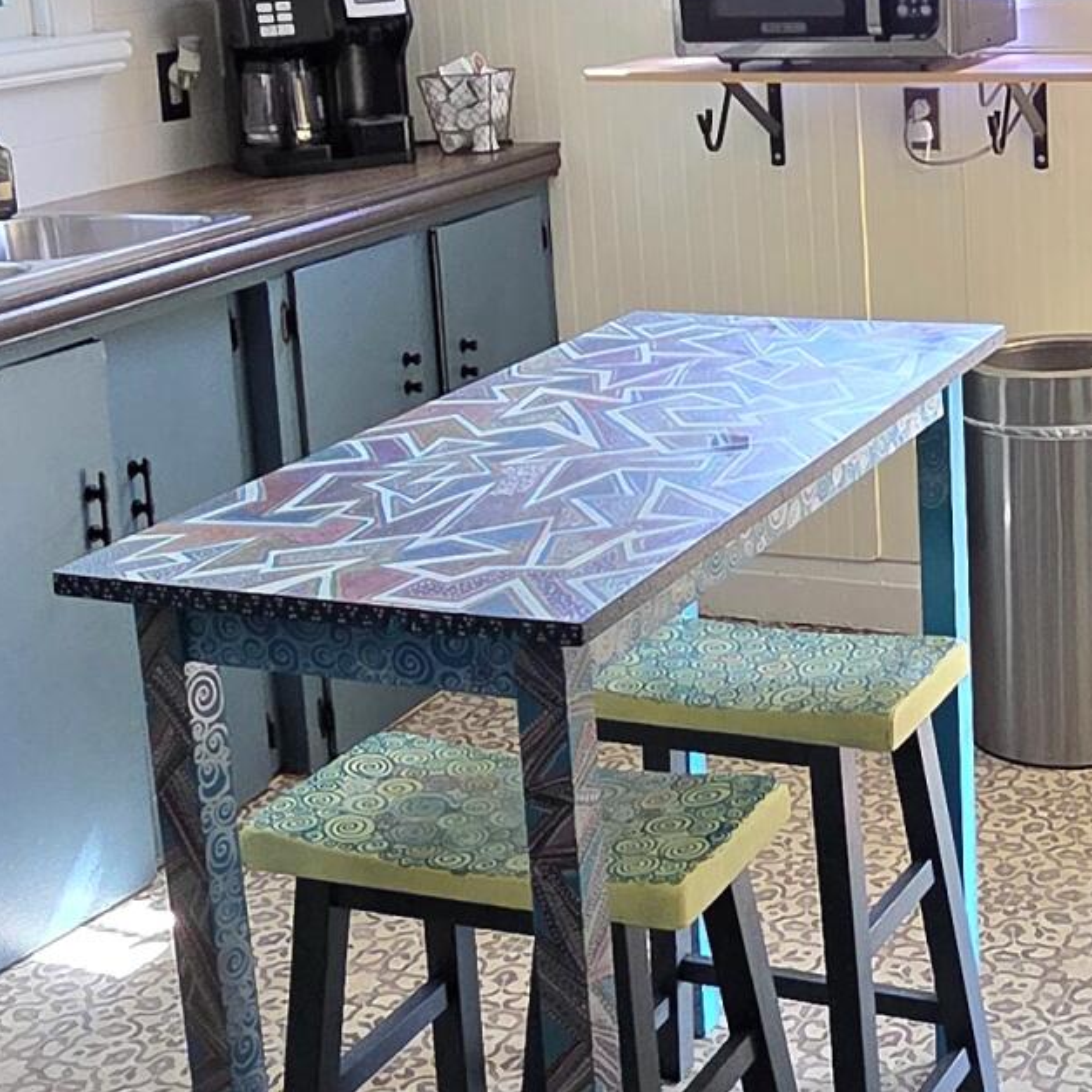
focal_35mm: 55
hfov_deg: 29.9
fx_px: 1963
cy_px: 268
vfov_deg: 30.5
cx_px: 958
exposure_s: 1/120
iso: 160
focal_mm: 2.2
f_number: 2.2
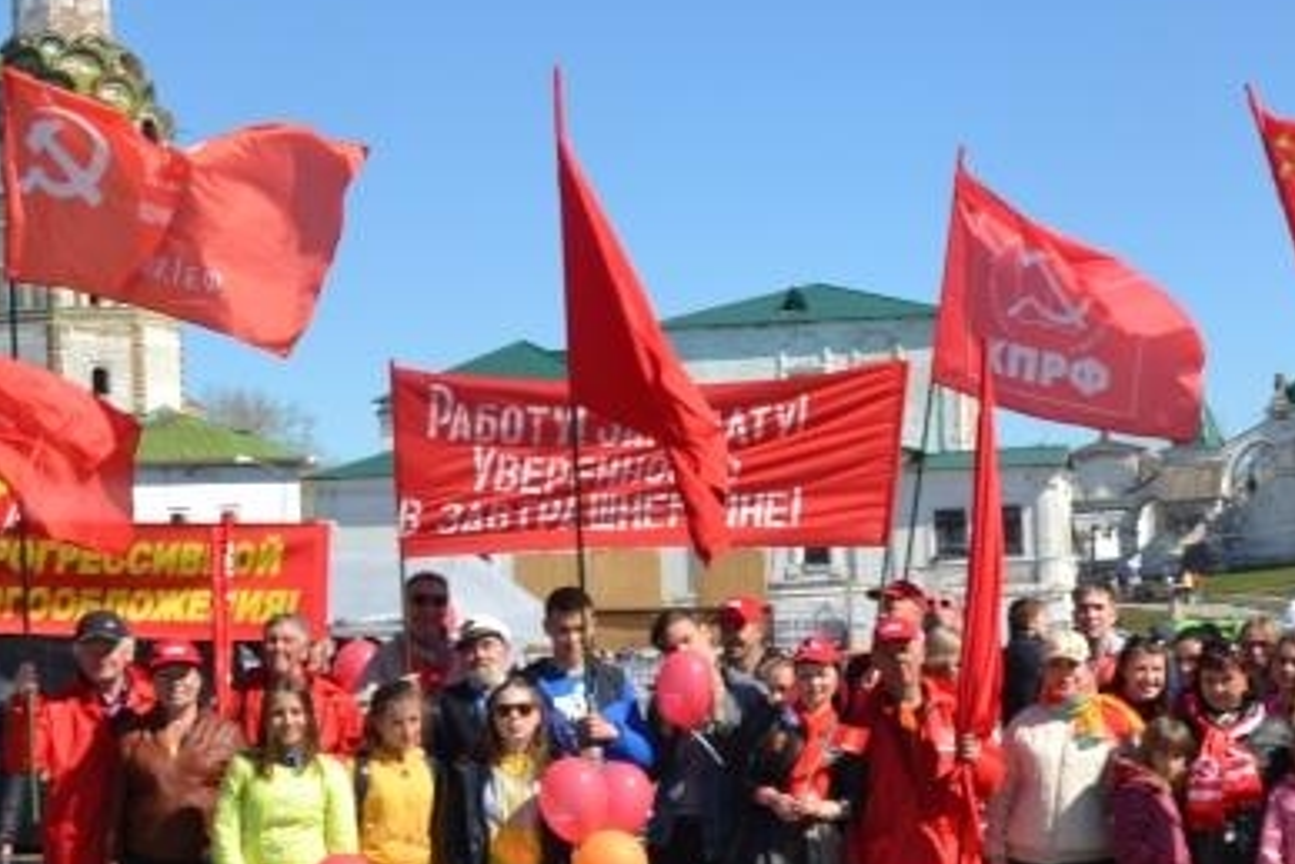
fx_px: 3131
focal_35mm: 87
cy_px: 552
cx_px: 848
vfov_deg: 15.7
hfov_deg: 23.3
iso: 100
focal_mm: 22
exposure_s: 1/250
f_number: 7.1
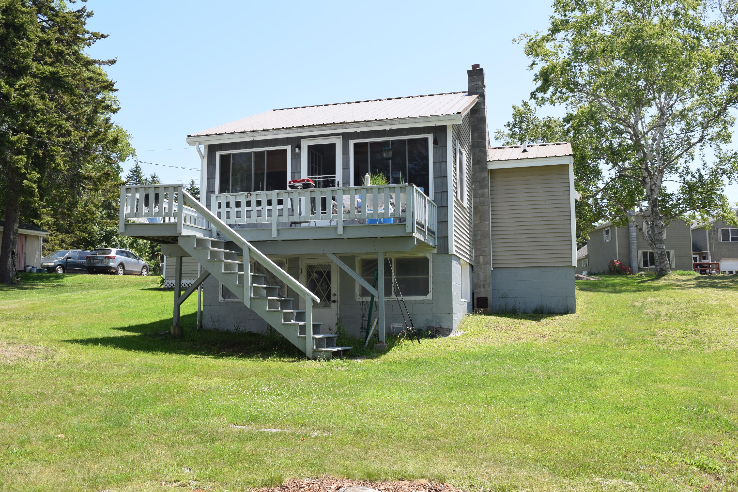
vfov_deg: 40.0
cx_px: 369
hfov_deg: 57.2
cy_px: 246
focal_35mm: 33
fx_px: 676
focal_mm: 22
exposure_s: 1/320
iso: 200
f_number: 9
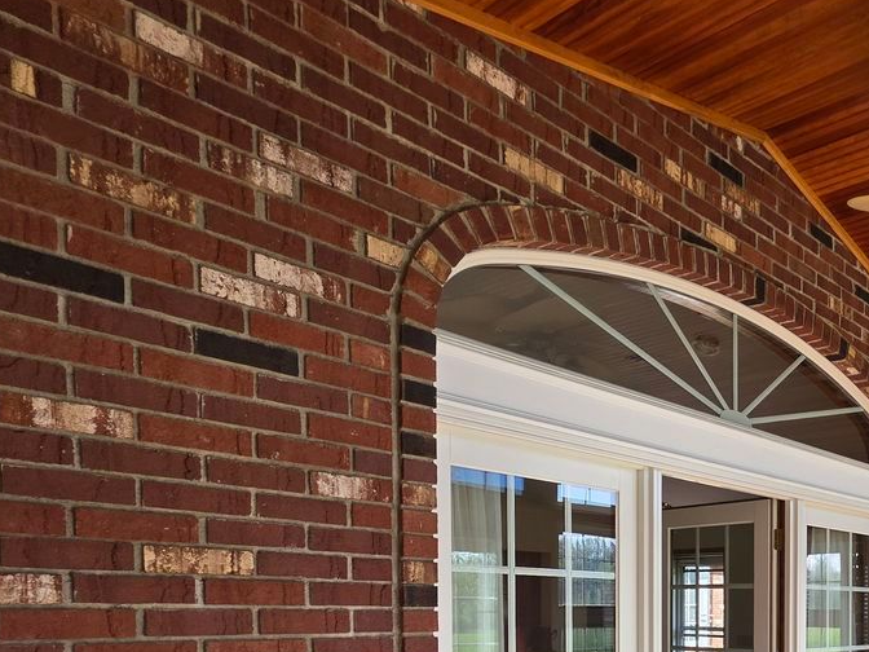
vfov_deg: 41.9
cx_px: 875
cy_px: 649
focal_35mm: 29
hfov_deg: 49.7
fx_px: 728
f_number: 1.9
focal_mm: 2.2
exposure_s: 1/285
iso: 40
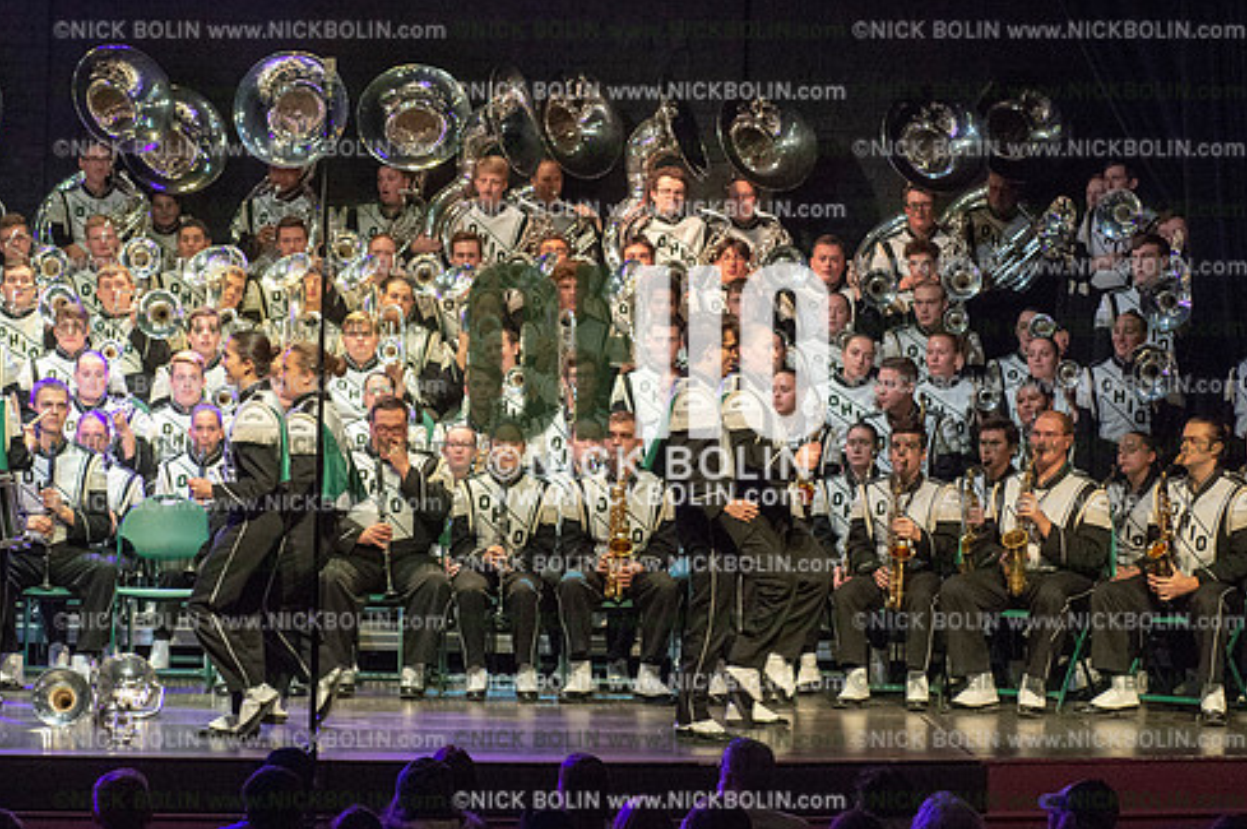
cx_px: 648
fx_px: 6367
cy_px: 385
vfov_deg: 7.4
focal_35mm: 184
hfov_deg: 11.2
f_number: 7.1
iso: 8000
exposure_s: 1/200
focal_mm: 155
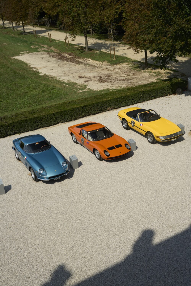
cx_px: 96
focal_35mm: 39
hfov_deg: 34.2
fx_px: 310
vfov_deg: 49.6
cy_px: 143
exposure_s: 1/640
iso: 320
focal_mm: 39
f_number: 8
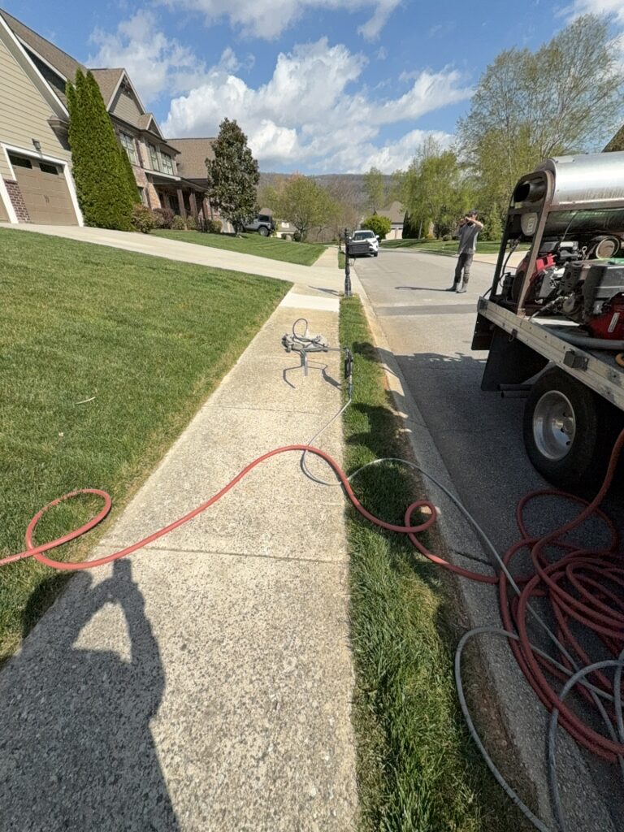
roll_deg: +1.8
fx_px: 336
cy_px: 416
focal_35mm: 14
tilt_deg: -28.2
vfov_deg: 102.1
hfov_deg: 85.7
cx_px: 312
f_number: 2.2
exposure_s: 1/952
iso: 16
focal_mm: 2.22
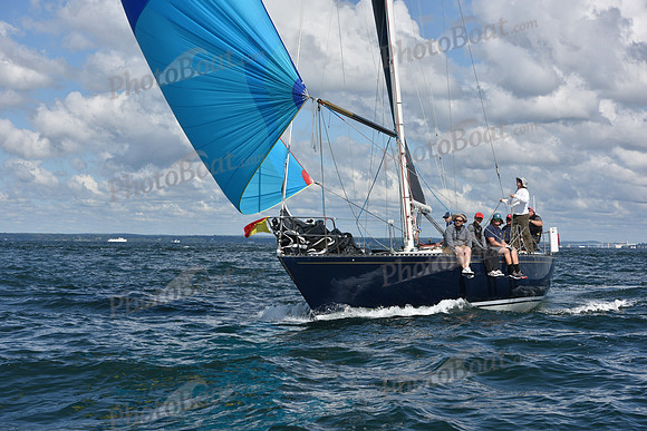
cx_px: 324
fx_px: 1258
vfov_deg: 19.5
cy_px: 216
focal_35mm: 70
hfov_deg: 28.8
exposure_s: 1/1250
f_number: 9
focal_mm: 70
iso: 250
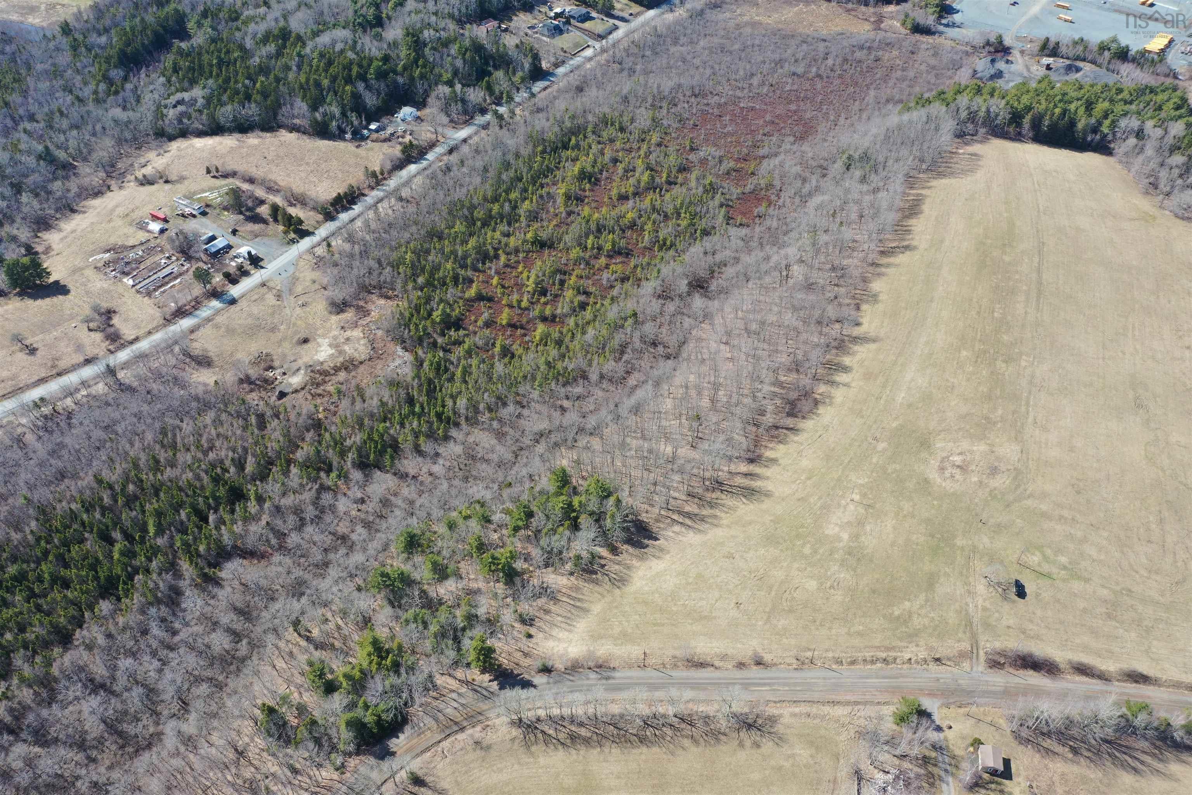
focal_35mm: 28
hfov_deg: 65.5
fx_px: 927
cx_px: 596
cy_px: 398
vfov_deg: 46.4
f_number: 7.1
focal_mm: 10.26
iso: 100
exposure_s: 1/120
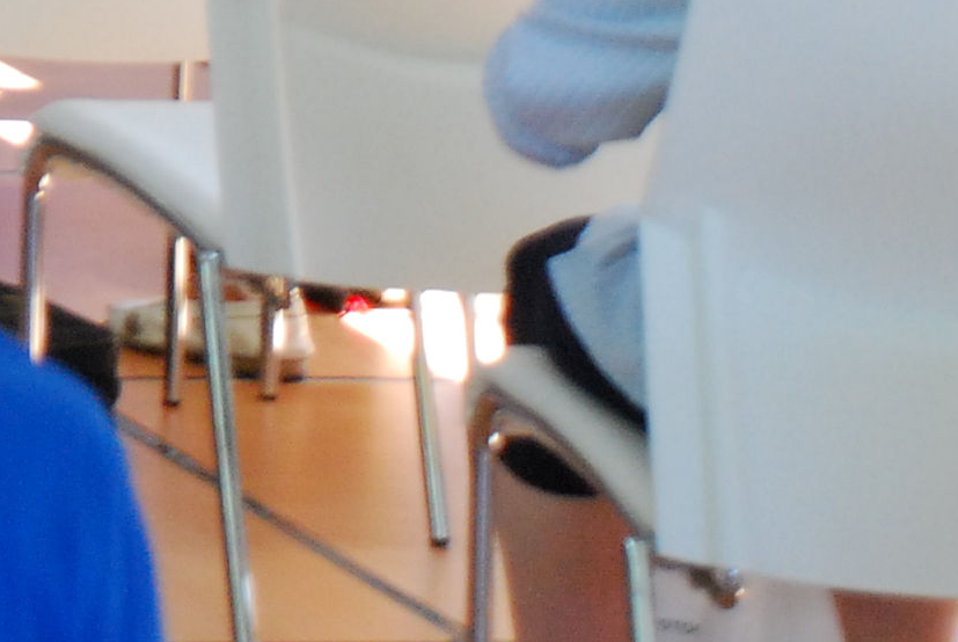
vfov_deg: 4.0
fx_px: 8981
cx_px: -1160
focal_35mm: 337
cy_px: -757
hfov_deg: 5.9
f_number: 4.8
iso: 640
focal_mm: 48
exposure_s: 1/40
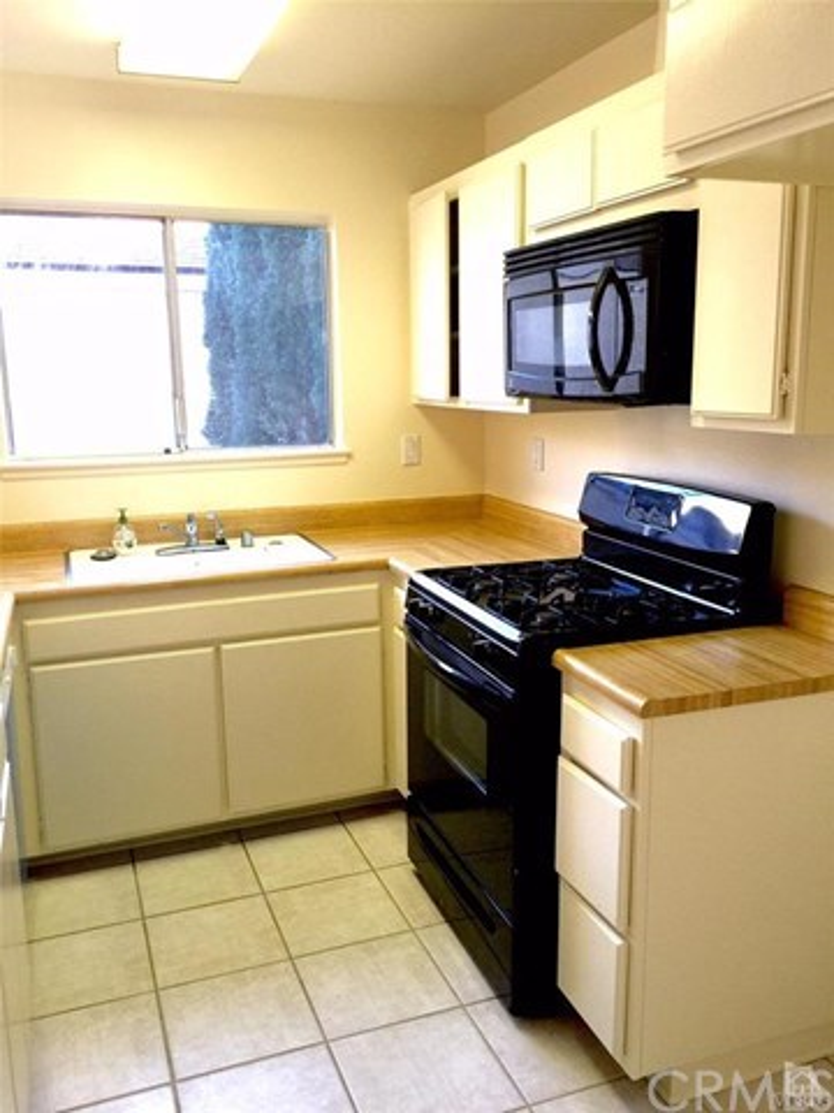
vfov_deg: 61.7
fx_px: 932
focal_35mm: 29
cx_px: 417
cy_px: 556
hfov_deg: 48.2
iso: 32
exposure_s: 1/30
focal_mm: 4.15
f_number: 2.2
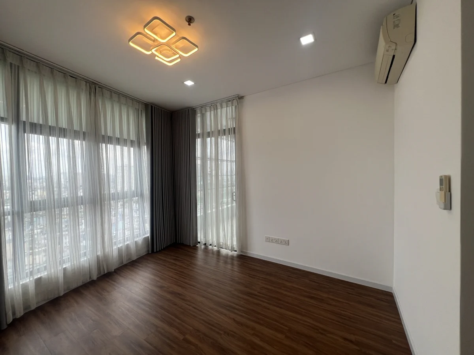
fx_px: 178
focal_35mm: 13
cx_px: 237
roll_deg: +1.2
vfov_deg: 89.9
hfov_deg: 106.2
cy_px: 178
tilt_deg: -1.3
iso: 32
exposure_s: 1/146
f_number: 1.8
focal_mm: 1.57
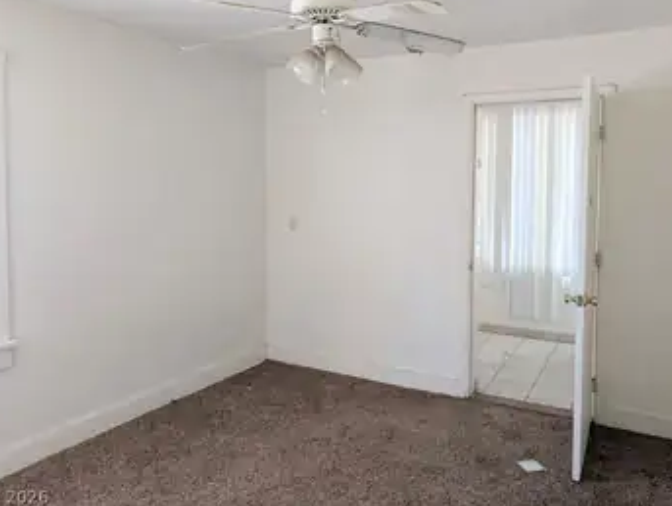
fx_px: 544
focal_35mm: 28
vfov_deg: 49.6
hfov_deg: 63.3
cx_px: 357
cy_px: 215
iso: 121
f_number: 1.68
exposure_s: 1/31.3
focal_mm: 6.9
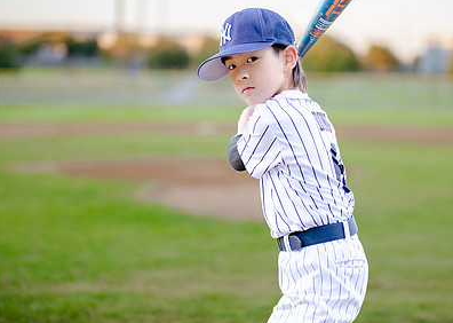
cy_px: 149
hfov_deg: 22.6
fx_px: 1131
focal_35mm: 88
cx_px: 281
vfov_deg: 16.2
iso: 250
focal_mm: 50
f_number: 1.2
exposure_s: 1/1000
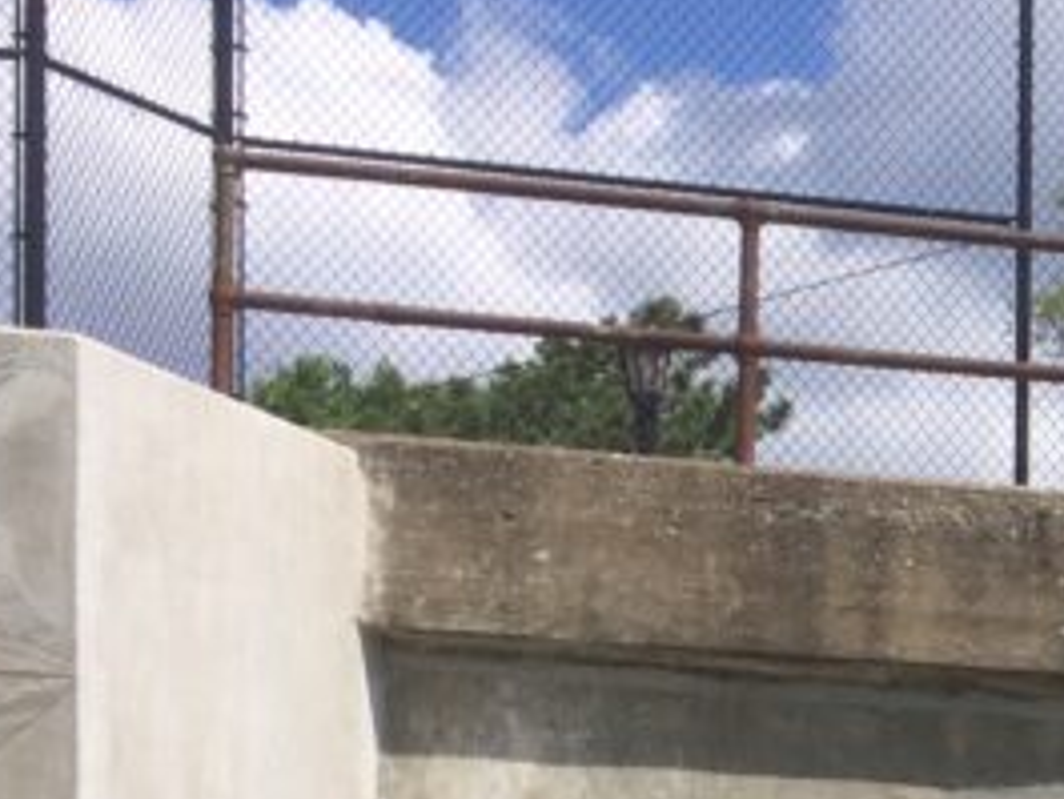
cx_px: 1678
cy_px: 1249
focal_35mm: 112
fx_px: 3444
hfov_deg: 15.9
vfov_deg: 12.5
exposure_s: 1/2415
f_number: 2.2
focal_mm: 4.15
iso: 32
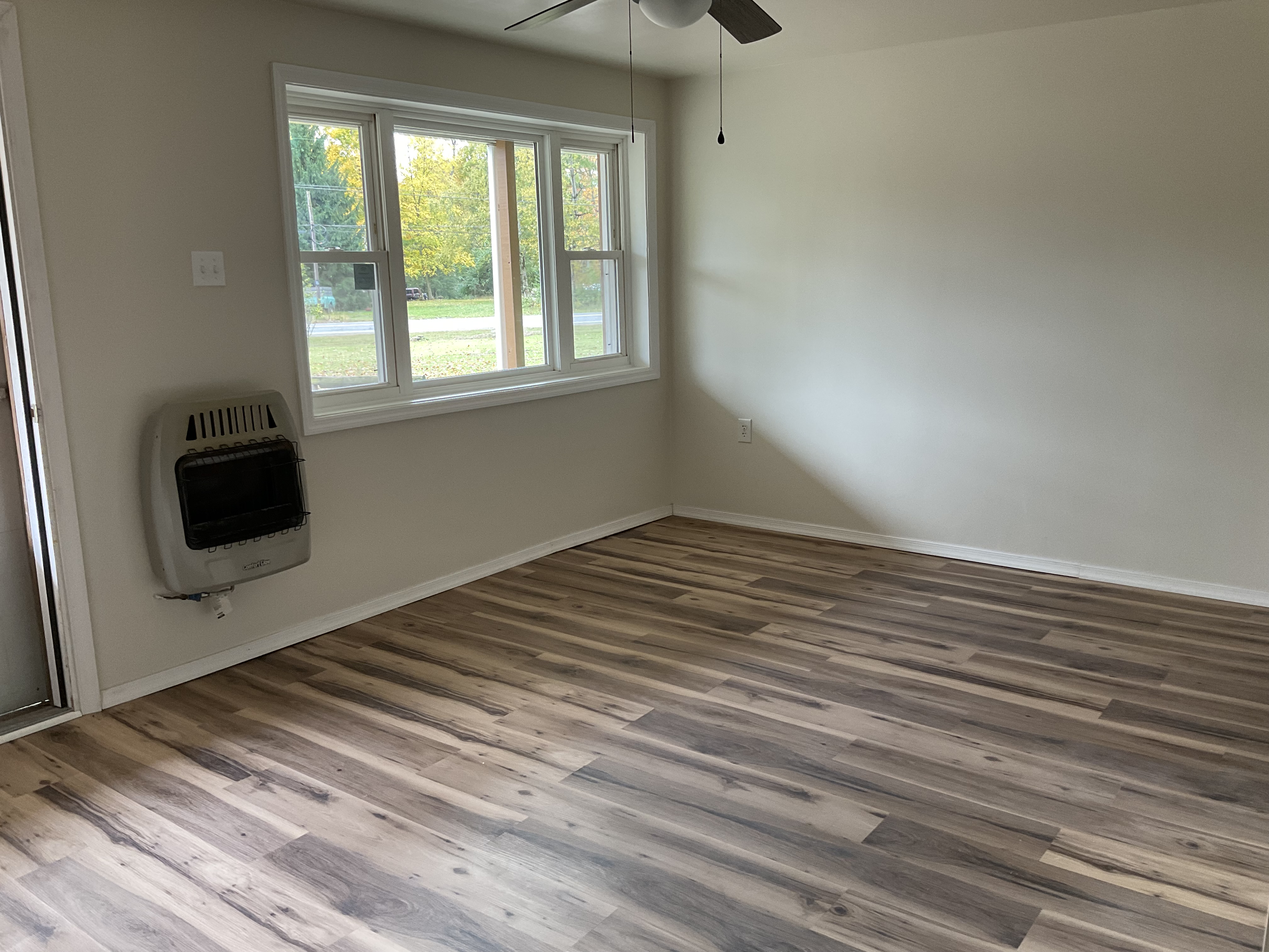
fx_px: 1063
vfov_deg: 48.2
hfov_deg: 61.7
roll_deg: +1.1
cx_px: 634
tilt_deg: -11.5
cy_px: 476
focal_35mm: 29
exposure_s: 1/60
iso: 64
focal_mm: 3
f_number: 1.8
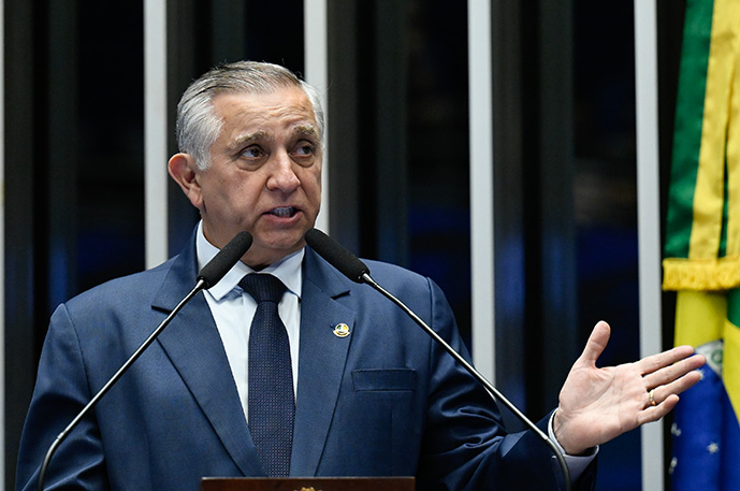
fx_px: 5377
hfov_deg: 7.9
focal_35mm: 262
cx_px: 413
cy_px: 281
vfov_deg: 5.2
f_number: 2.8
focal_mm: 140
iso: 3200
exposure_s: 1/200
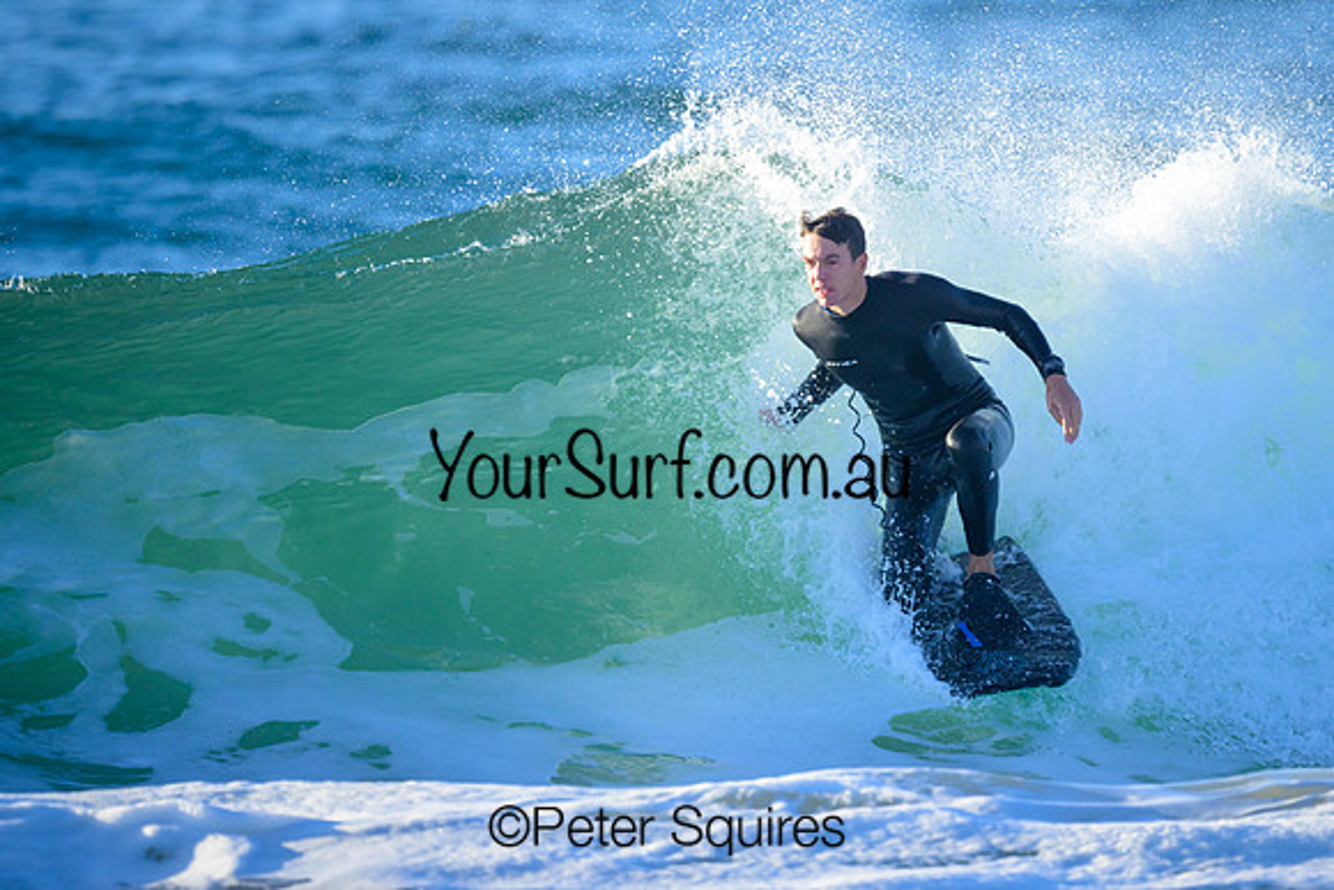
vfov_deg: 1.5
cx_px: 770
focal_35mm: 947
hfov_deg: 2.2
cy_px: 416
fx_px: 35103
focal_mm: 800
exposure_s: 1/2000
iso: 1000
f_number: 6.3
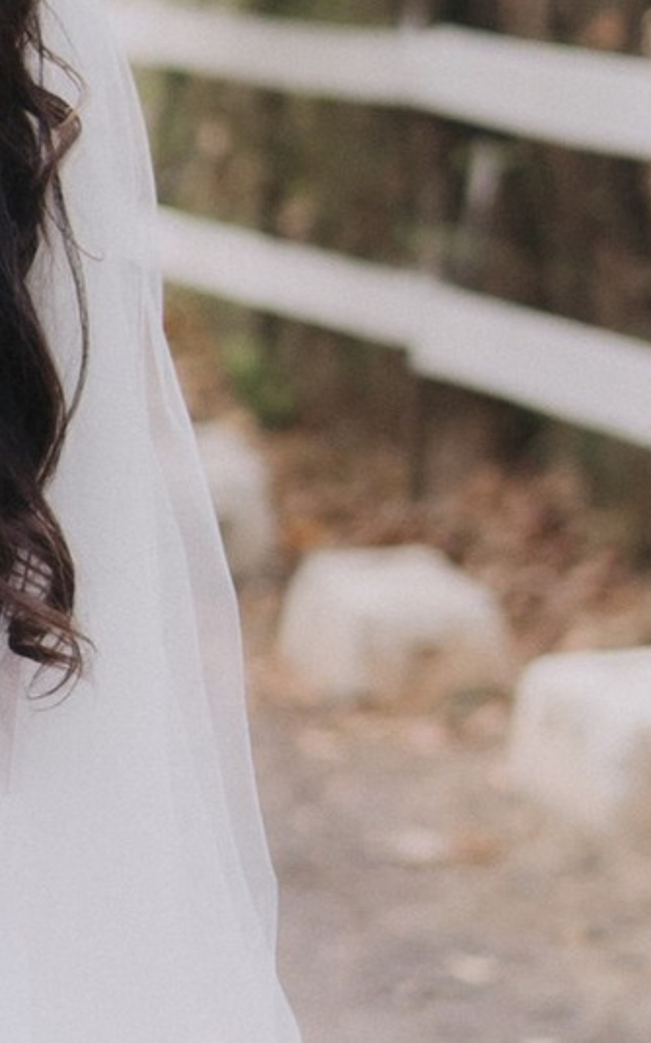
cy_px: 324
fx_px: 7273
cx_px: -895
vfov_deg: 8.2
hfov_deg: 5.0
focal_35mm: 256
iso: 250
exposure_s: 1/2500
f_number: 1.8
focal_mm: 35
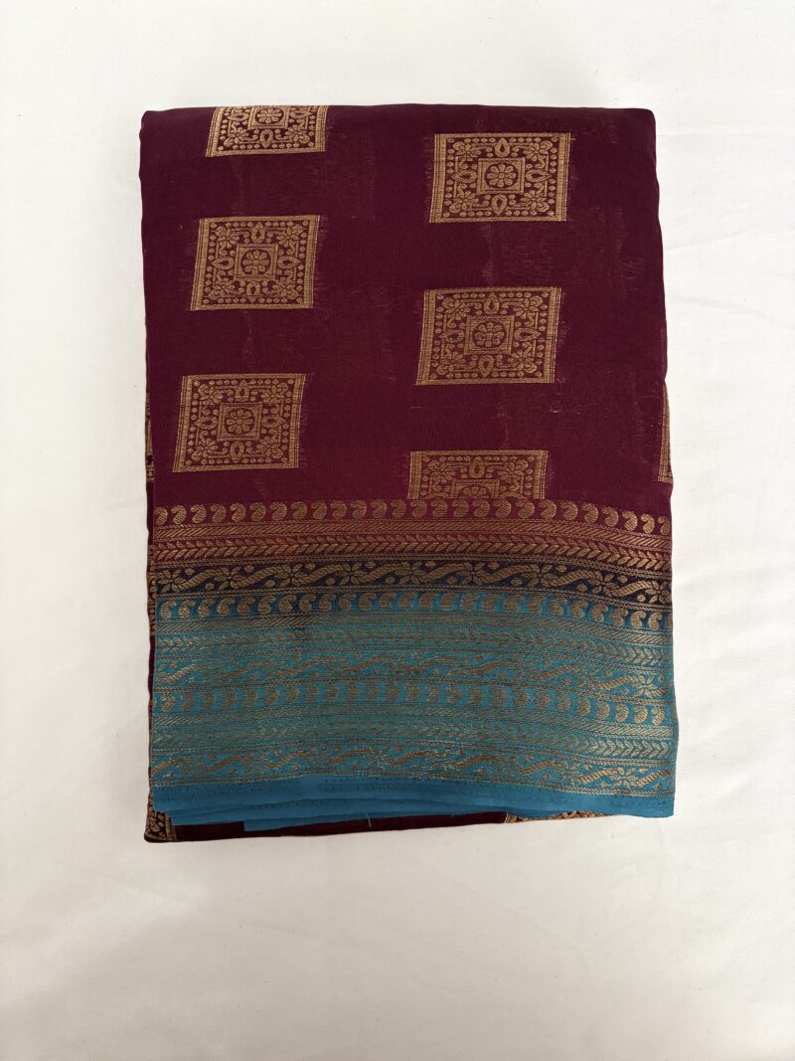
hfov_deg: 53.1
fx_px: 796
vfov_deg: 67.3
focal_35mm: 26
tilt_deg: -85.8
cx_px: 398
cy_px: 530
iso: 320
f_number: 1.6
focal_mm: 5.96
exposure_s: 1/60
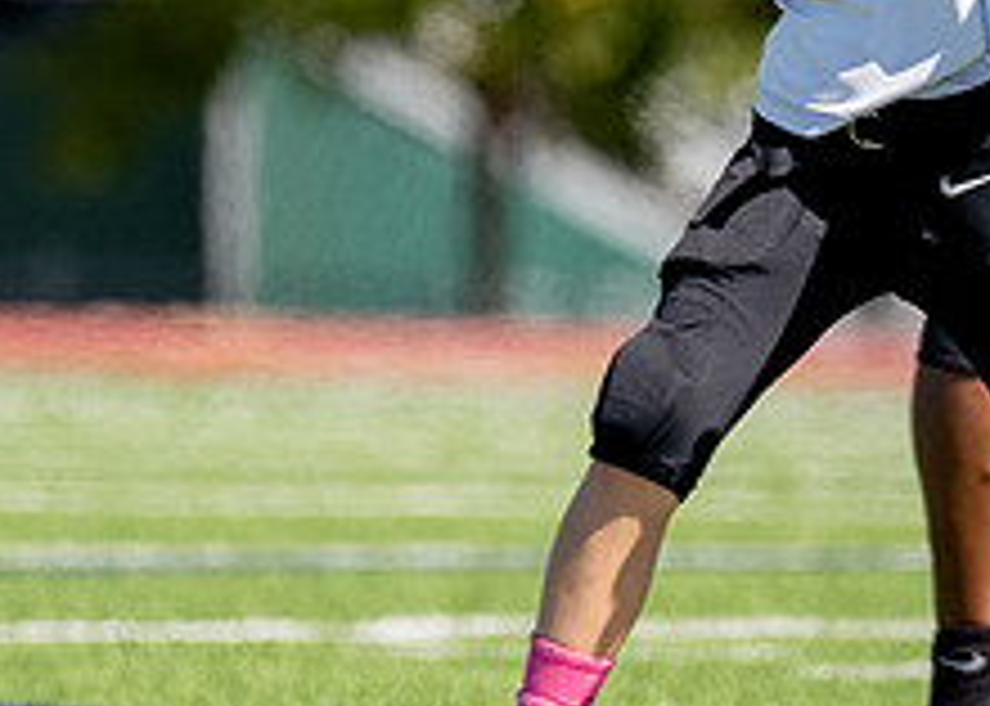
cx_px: 818
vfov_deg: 1.4
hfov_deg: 2.0
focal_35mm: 998
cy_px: 24
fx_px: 28052
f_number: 2.8
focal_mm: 200
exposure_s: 1/4000
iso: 200
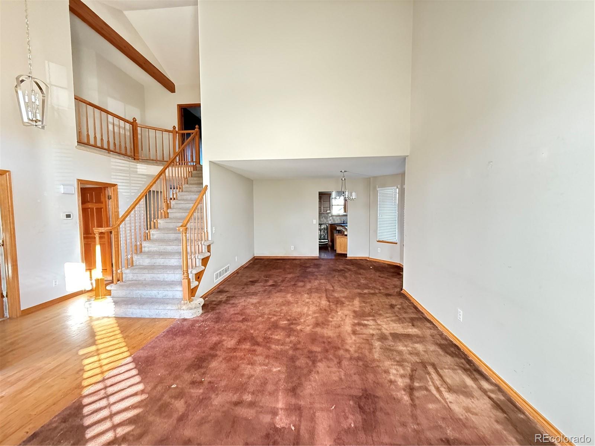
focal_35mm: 14
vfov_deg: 85.7
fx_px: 241
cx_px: 298
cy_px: 223
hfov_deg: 102.1
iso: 800
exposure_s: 1/60
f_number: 2.2
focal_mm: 2.22
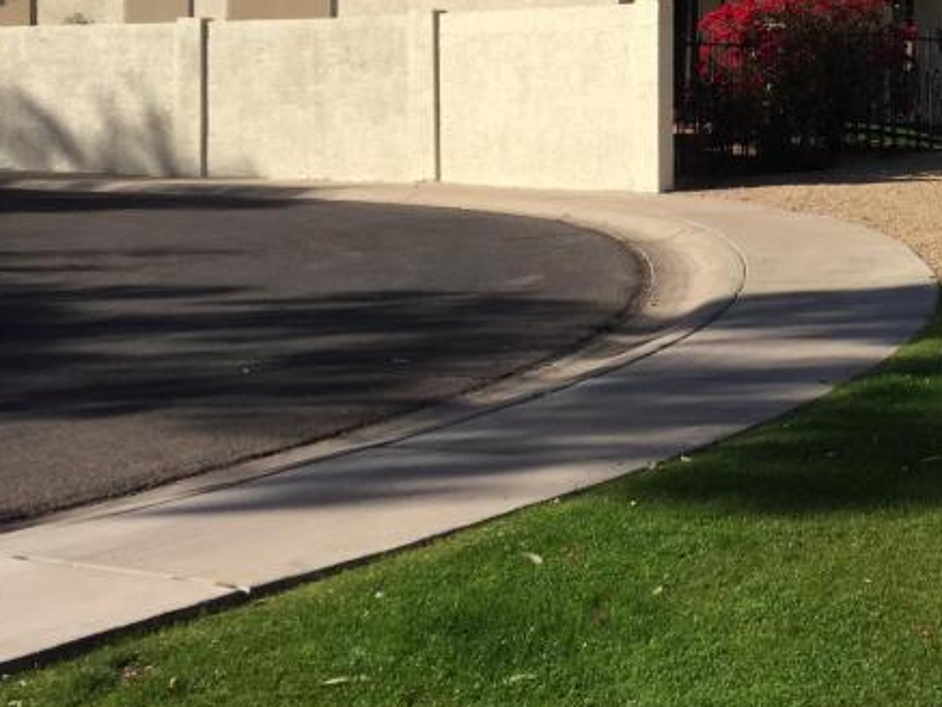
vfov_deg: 21.3
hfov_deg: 26.0
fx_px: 1851
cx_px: 1073
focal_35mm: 68
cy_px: 116
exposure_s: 1/2198
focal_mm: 4.15
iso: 32
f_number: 2.2
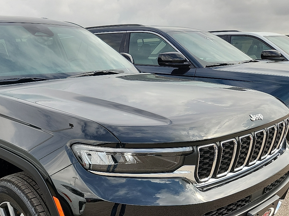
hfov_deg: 46.3
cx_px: 75
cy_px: 157
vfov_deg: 36.1
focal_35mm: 39
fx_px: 326
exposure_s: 1/625
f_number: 1.8
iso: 50
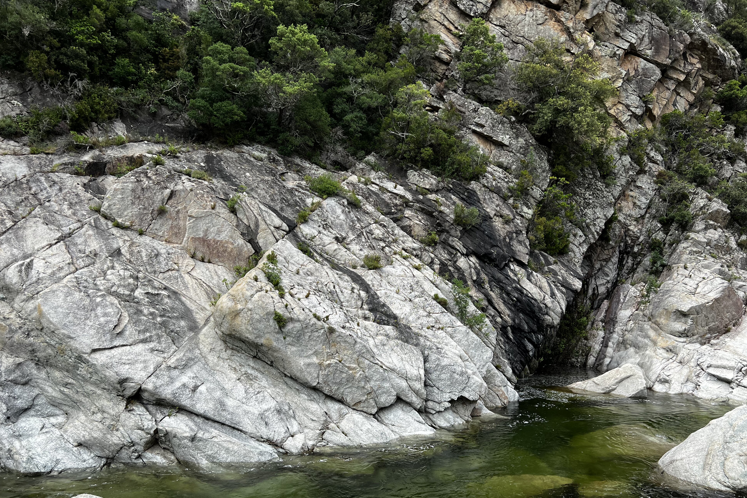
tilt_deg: -0.3
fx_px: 581
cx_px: 379
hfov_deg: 65.5
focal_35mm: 28
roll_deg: +0.1
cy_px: 283
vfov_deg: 46.3
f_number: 1.5
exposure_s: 1/1183
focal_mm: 5.7
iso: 50
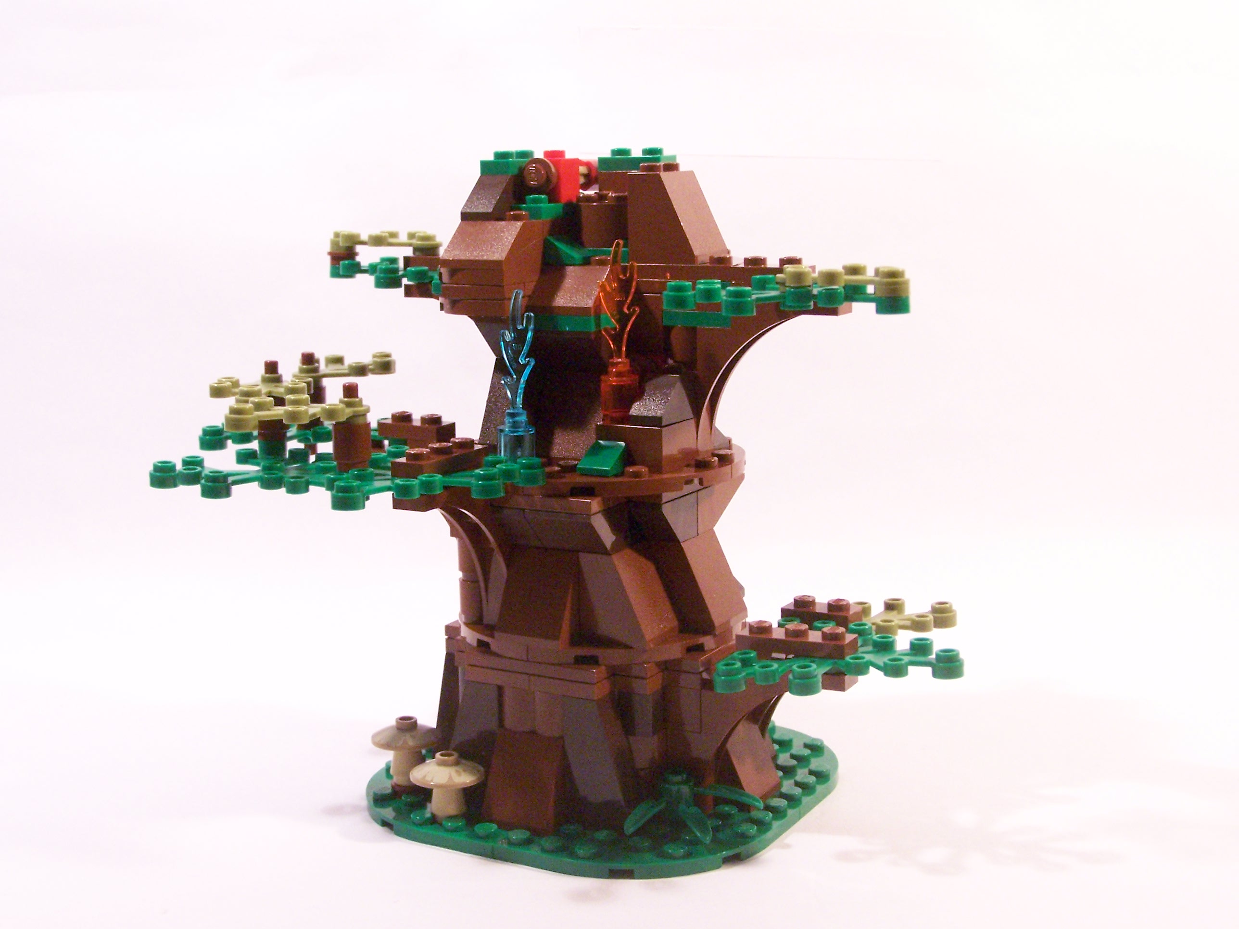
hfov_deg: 37.5
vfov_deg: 28.6
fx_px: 1825
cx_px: 620
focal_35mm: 51
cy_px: 464
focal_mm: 8.5
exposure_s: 1/30
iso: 400
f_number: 4
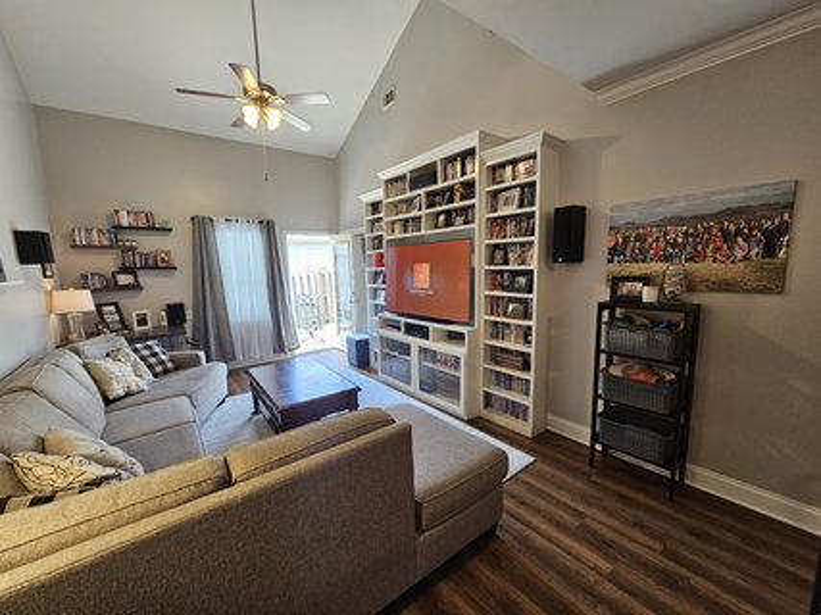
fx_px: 308
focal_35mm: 13
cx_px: 410
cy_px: 308
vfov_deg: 89.9
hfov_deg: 106.2
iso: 200
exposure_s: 1/60
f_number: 2.2
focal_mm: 2.2
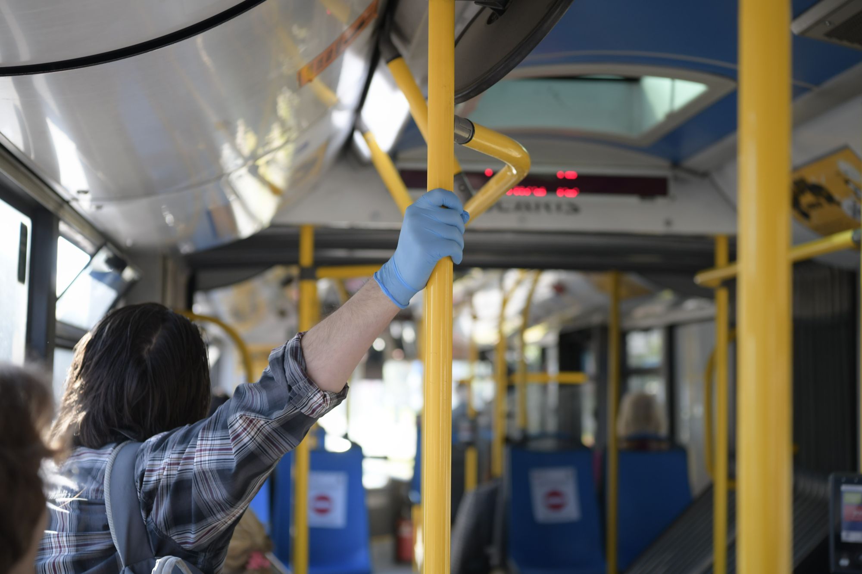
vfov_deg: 19.5
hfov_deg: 28.8
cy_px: 287
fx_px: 1676
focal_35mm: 70
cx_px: 431
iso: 640
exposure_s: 1/250
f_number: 4
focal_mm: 70
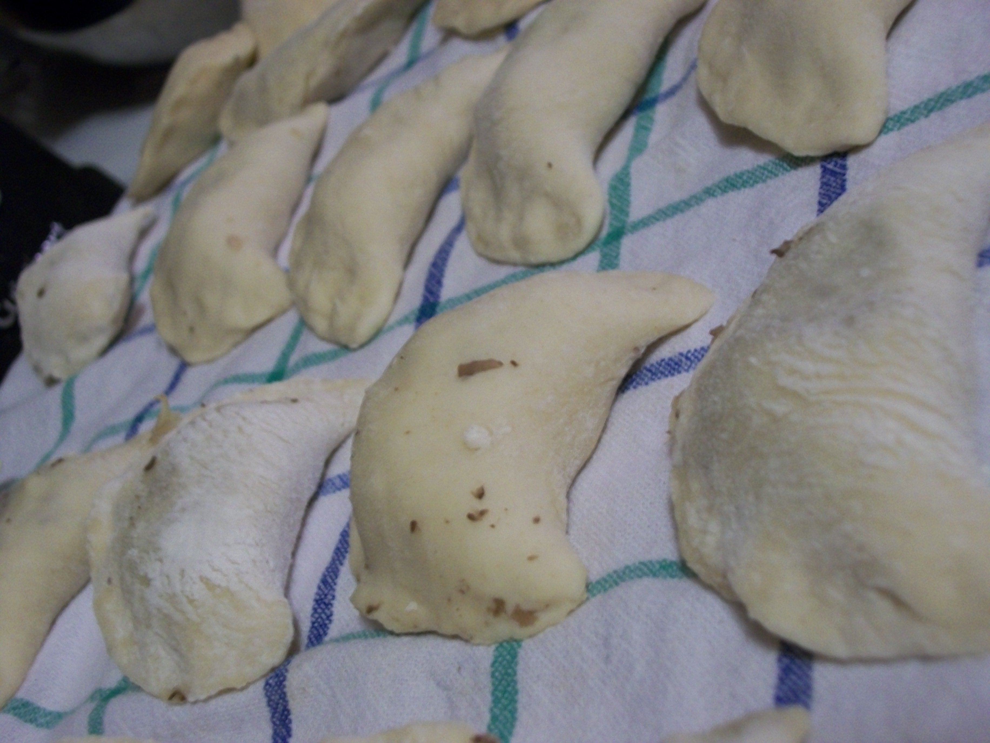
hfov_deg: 38.2
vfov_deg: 29.1
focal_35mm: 50
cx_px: 495
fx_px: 1430
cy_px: 372
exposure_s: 1/13
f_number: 3.6
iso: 160
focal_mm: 8.8
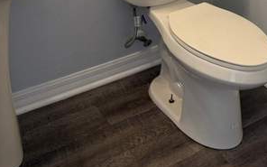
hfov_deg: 36.9
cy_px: -109
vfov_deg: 19.3
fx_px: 400
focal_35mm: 55
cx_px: 127
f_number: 1.78
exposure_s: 1/120
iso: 160
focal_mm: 6.76
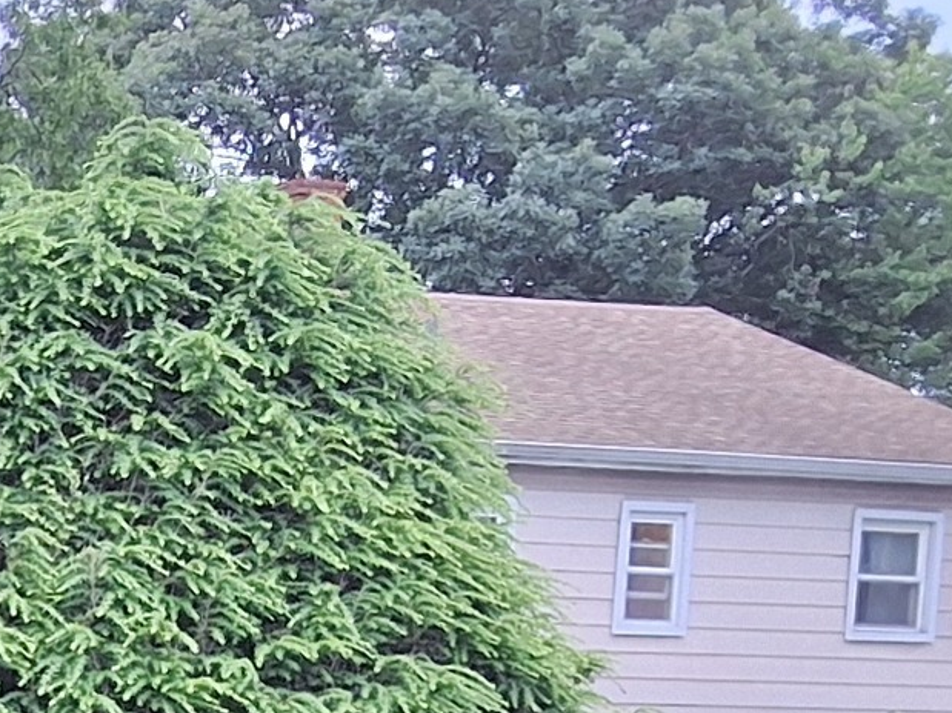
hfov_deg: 12.5
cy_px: 1454
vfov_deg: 9.9
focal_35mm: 139
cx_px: -935
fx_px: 3822
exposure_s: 1/120
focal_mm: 2.91
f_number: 1.9
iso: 32
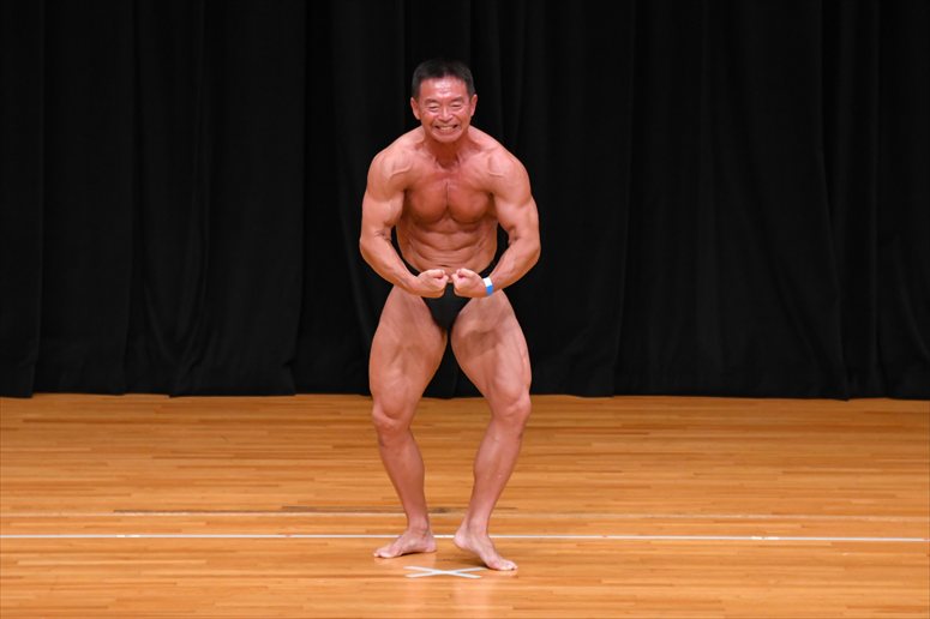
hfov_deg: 7.2
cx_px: 465
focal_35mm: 285
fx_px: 7359
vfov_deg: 4.8
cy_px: 310
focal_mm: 190
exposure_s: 1/400
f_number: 5.6
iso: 3200
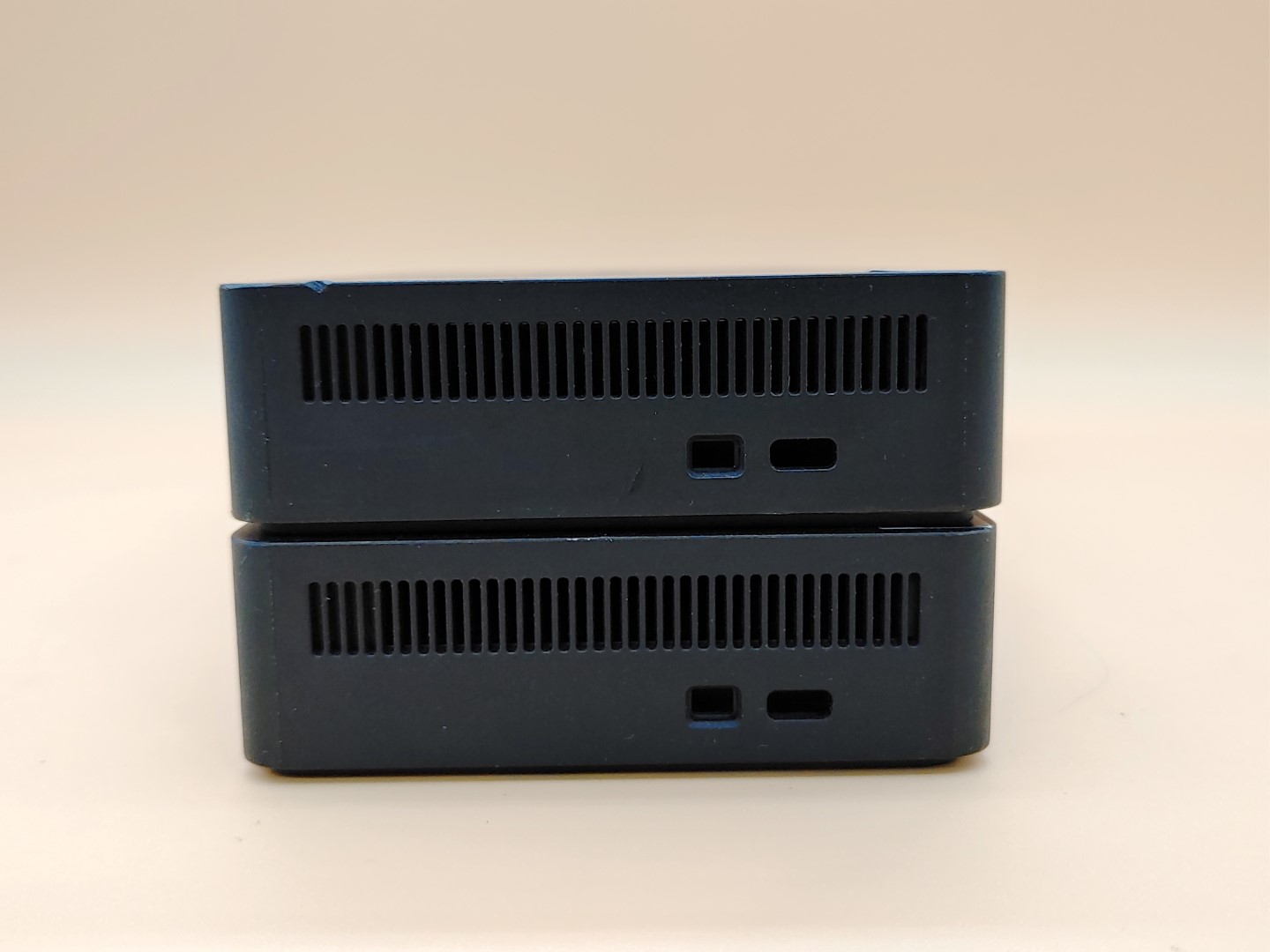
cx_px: 635
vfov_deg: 42.9
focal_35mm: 33
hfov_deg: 55.4
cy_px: 476
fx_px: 1211
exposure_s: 1/63
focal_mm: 4.36
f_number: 1.8
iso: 50
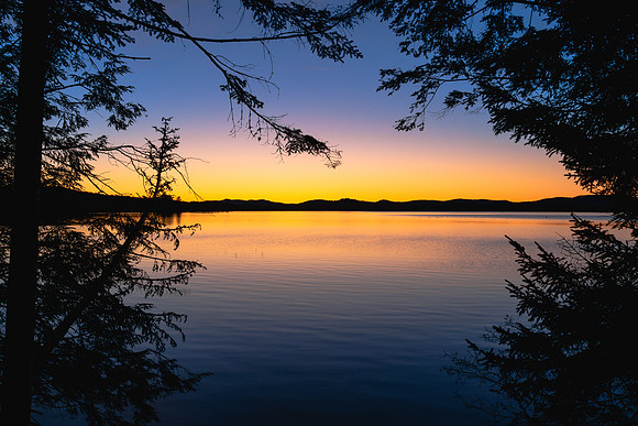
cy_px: 213
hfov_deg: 53.0
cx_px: 319
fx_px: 640
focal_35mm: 36
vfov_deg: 36.8
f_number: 6.3
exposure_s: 1/30
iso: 200
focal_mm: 24
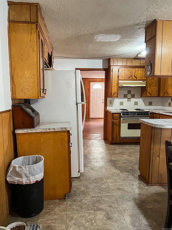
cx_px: 86
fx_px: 172
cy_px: 115
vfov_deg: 67.3
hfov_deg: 53.1
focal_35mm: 26
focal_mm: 5.7
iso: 320
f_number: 1.5
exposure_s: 1/60
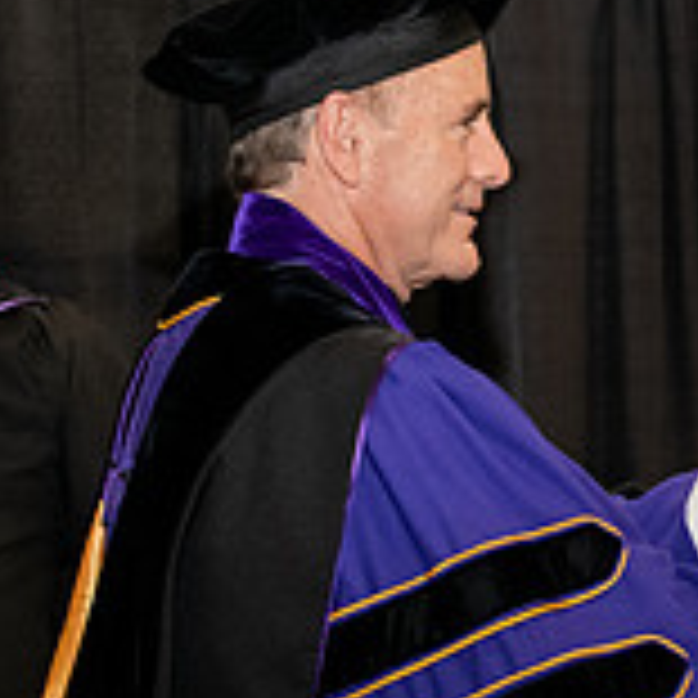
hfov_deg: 7.6
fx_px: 5087
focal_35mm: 223
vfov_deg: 7.8
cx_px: 1180
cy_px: 331
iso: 2500
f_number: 5.6
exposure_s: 1/200
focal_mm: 70
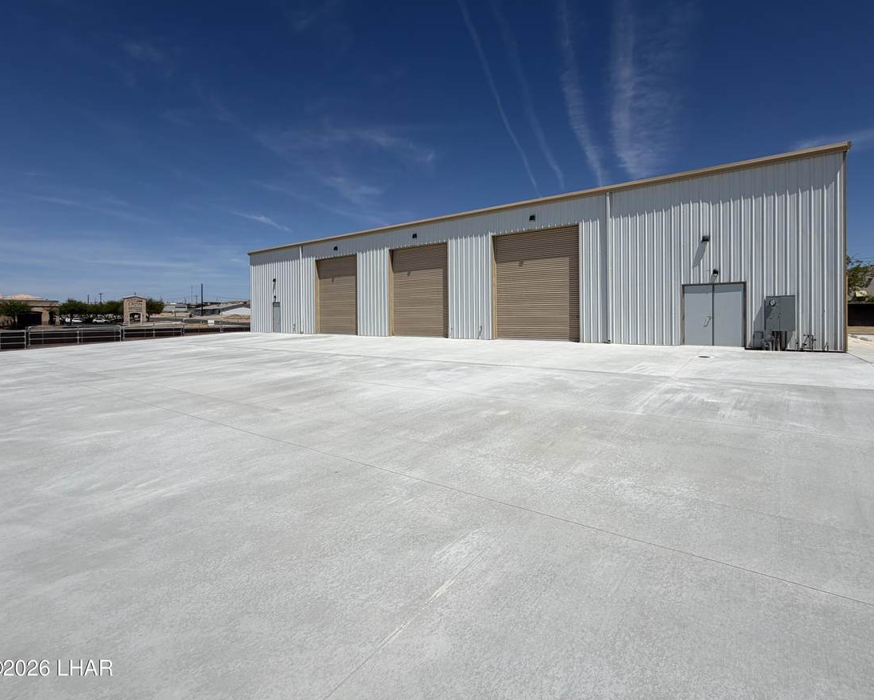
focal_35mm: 16
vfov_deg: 80.2
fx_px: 414
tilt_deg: +0.1
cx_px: 497
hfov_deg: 92.5
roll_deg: +0.7
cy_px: 319
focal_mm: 2.22
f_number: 2.2
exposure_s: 1/2237
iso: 20
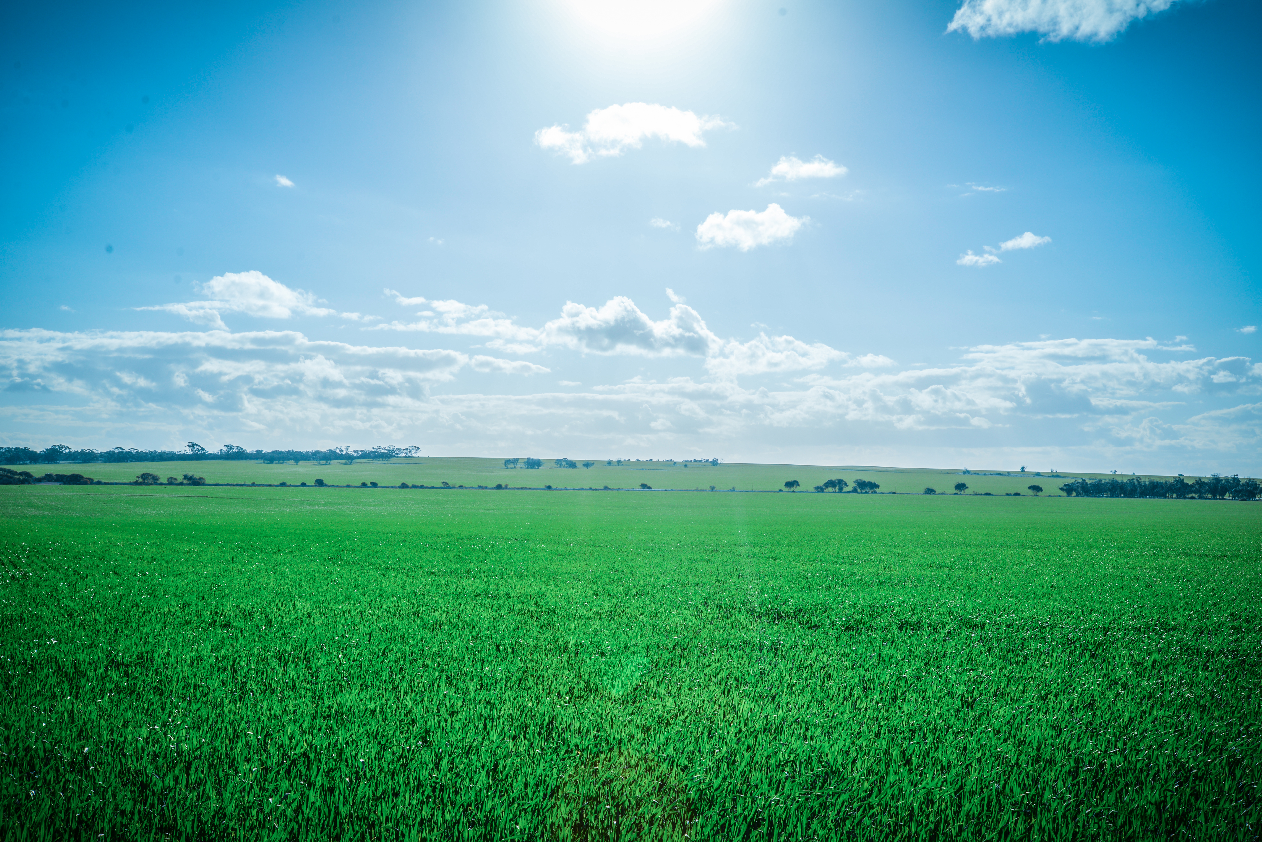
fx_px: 1683
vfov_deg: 28.1
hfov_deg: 41.1
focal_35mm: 48
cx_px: 631
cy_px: 421
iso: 100
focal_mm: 48
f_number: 10
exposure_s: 1/400
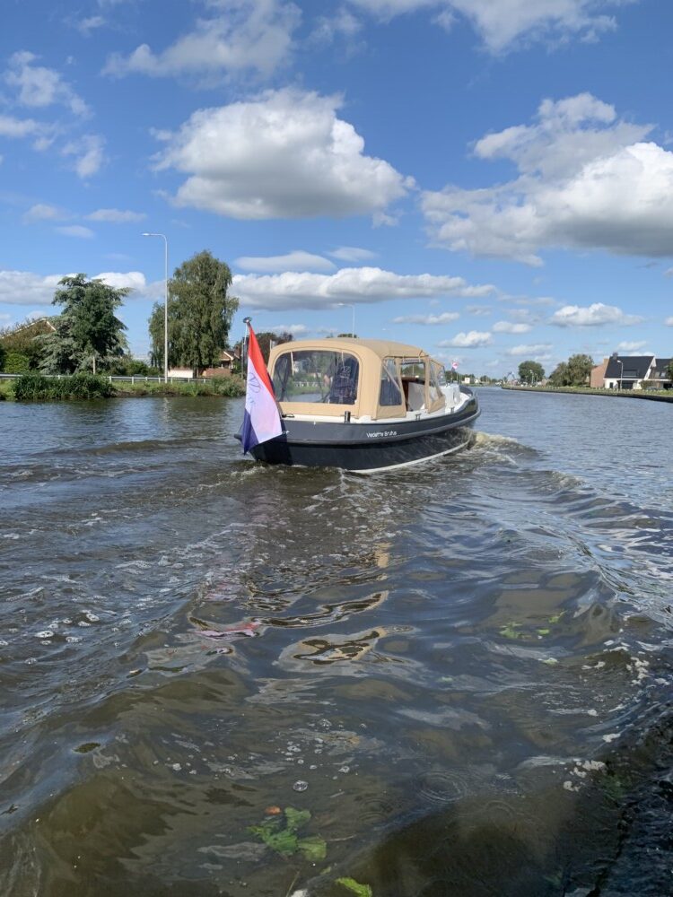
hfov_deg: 53.1
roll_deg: -1.8
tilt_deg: -2.2
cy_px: 448
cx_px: 336
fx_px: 674
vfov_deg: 67.3
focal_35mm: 26
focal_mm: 4.25
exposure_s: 1/2681
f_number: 1.8
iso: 25
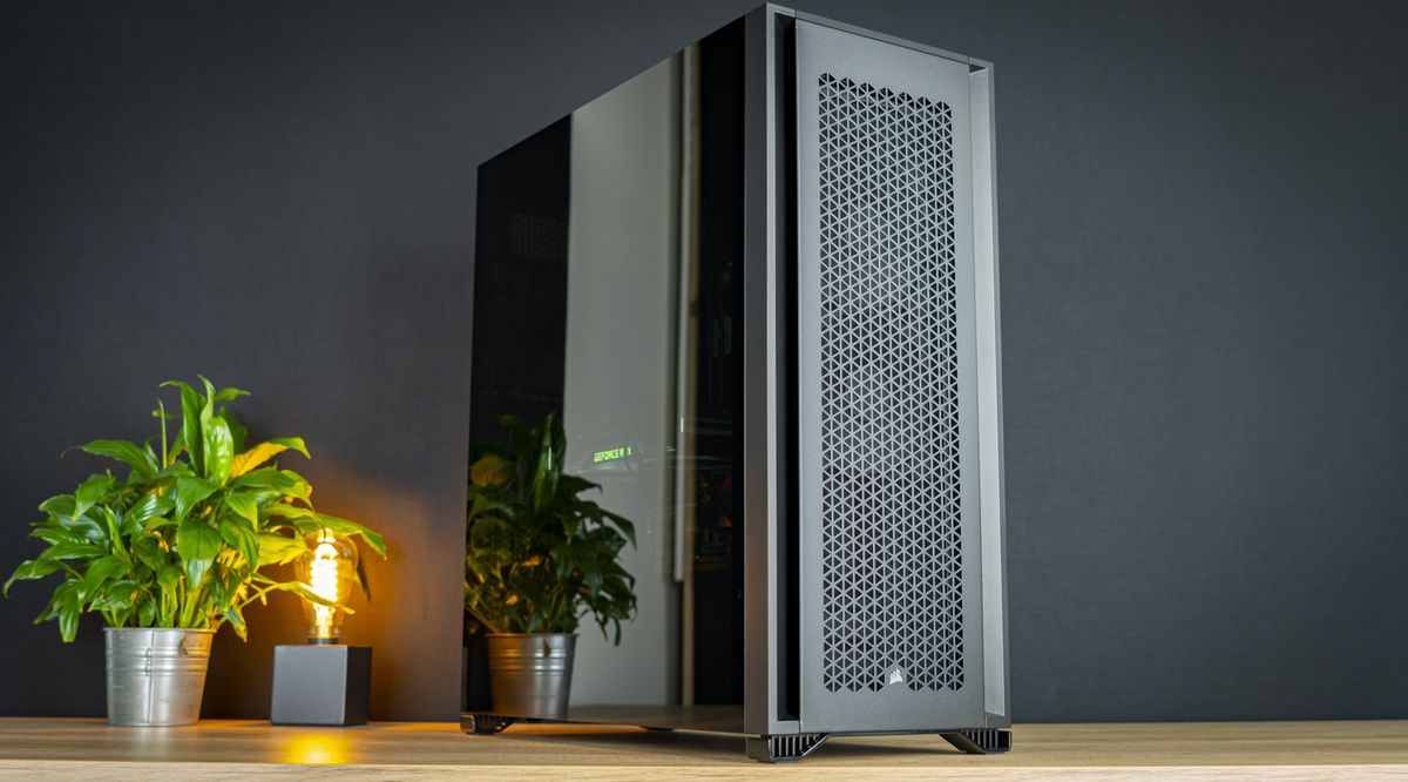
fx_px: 1600
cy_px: 391
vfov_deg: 27.4
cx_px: 710
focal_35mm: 43
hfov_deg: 47.5
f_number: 2.8
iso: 200
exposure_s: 1/10
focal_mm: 27
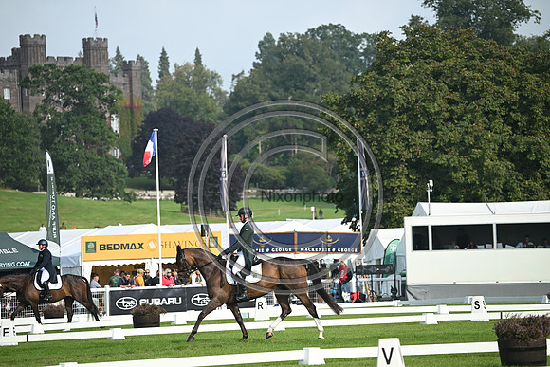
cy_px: 184
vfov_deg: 6.2
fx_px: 3362
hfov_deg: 9.4
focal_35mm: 220
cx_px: 275
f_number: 5
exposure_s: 1/1250
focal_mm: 220
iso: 360
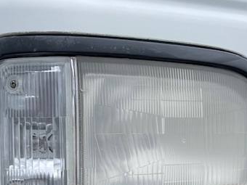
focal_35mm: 94
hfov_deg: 20.9
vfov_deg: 15.1
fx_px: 671
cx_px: 128
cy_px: 230
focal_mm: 5.1
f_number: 1.6
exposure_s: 1/2433
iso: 32
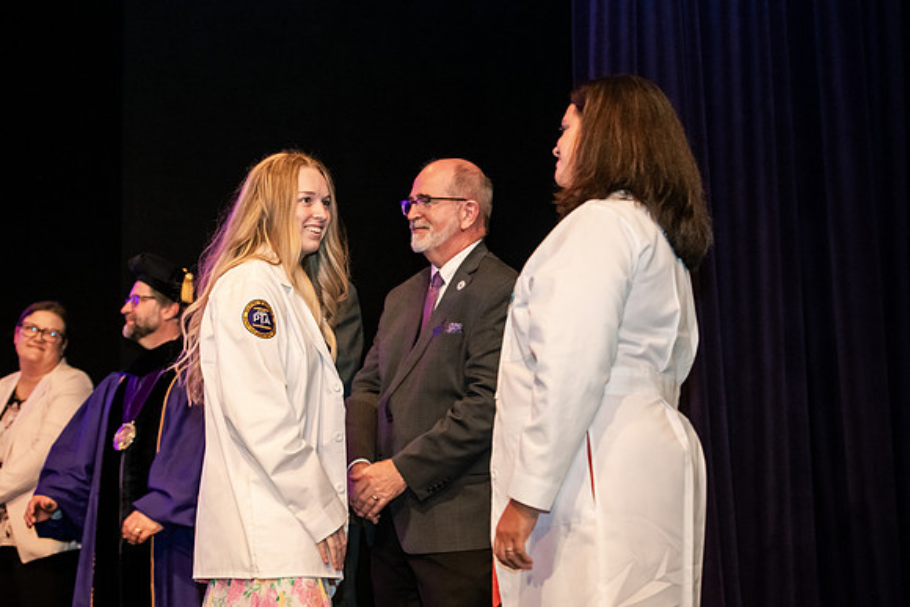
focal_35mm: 70
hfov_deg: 28.8
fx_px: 1770
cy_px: 304
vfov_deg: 19.5
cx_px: 455
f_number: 3.5
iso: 3200
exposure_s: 1/200
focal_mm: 70
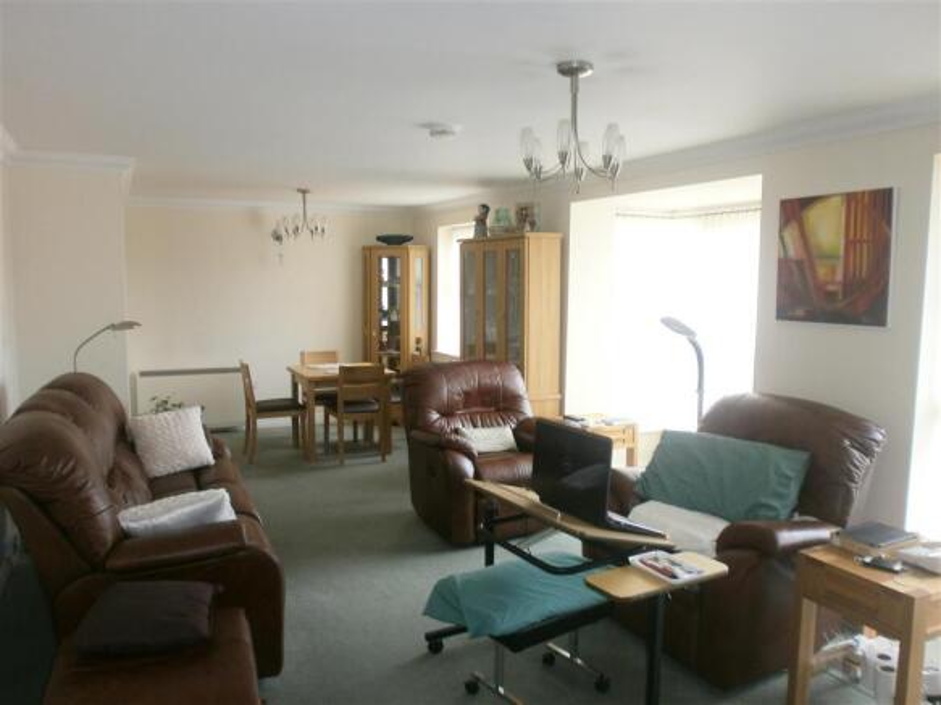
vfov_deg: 51.3
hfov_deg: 65.3
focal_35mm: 27
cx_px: 470
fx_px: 734
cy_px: 352
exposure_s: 1/30
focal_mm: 4.8
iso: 100
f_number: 2.9
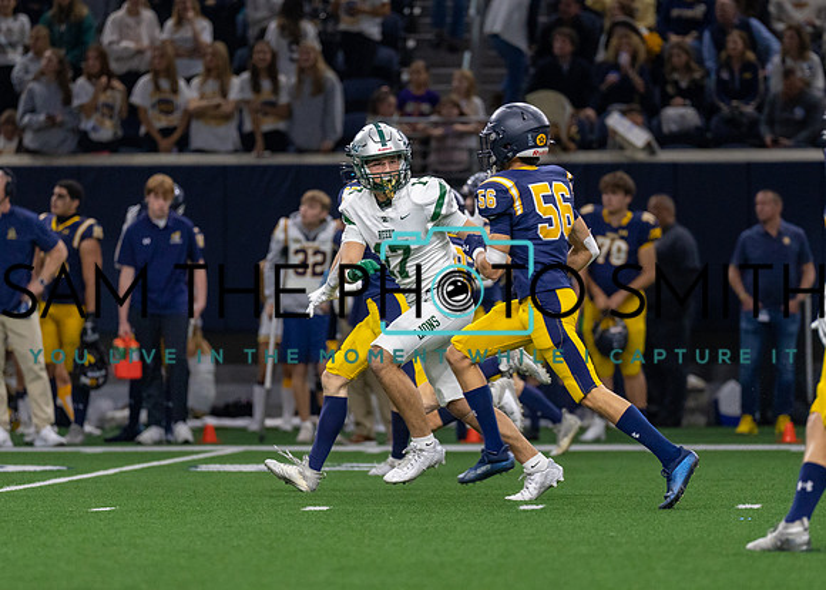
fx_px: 7732
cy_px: 347
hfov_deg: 6.1
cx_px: 453
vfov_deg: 4.4
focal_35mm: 330
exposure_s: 1/1000
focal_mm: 200
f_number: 2.8
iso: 2000
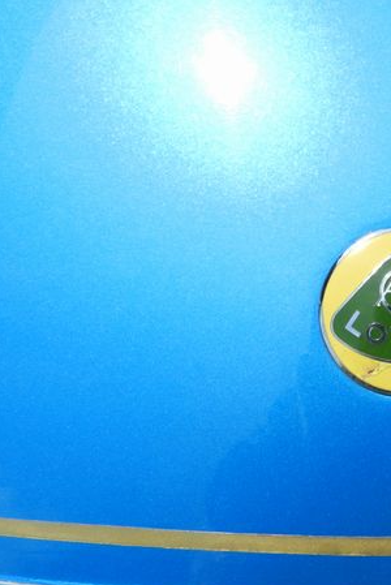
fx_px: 537
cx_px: 400
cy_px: 302
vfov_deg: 57.2
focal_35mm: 33
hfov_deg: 35.7
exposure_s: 1/800
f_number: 5.6
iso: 160
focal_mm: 4
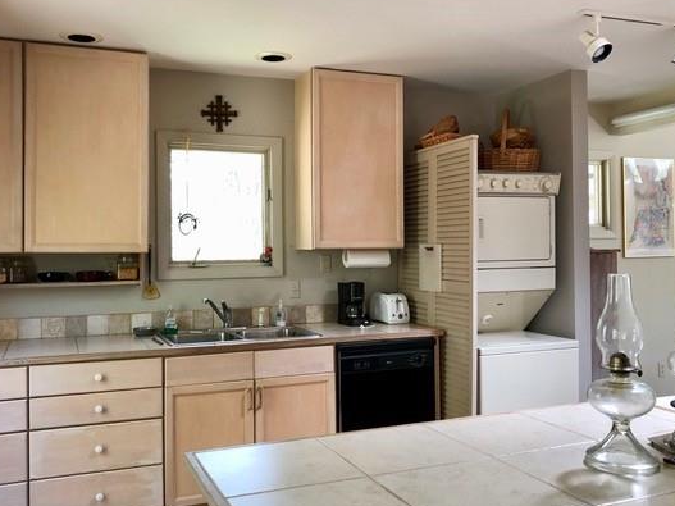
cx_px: 315
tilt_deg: +0.5
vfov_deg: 41.8
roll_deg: +0.9
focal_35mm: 34
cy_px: 247
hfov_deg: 53.9
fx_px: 663
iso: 40
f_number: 1.8
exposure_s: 1/24
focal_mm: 4
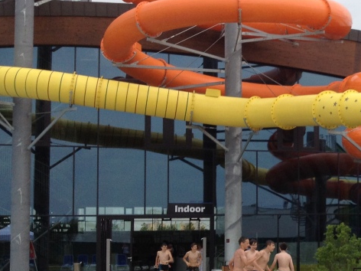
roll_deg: +0.8
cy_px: 181
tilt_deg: +1.0
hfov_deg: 20.3
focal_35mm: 89
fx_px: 928
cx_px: 457
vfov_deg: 16.6
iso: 50
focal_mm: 4.28
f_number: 2.4
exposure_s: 1/2208
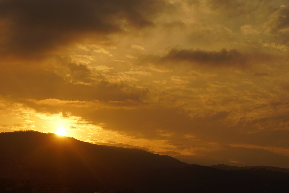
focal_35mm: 105
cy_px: 96
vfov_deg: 13.0
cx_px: 144
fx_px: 843
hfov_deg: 19.5
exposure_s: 1/200
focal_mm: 70
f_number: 11
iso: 100
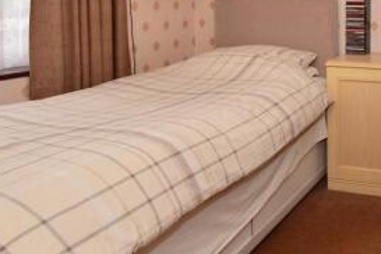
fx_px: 381
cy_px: 2
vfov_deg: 33.8
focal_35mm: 36
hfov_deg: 45.6
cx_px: 373
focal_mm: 10
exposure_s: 1/100
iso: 320
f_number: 5.6
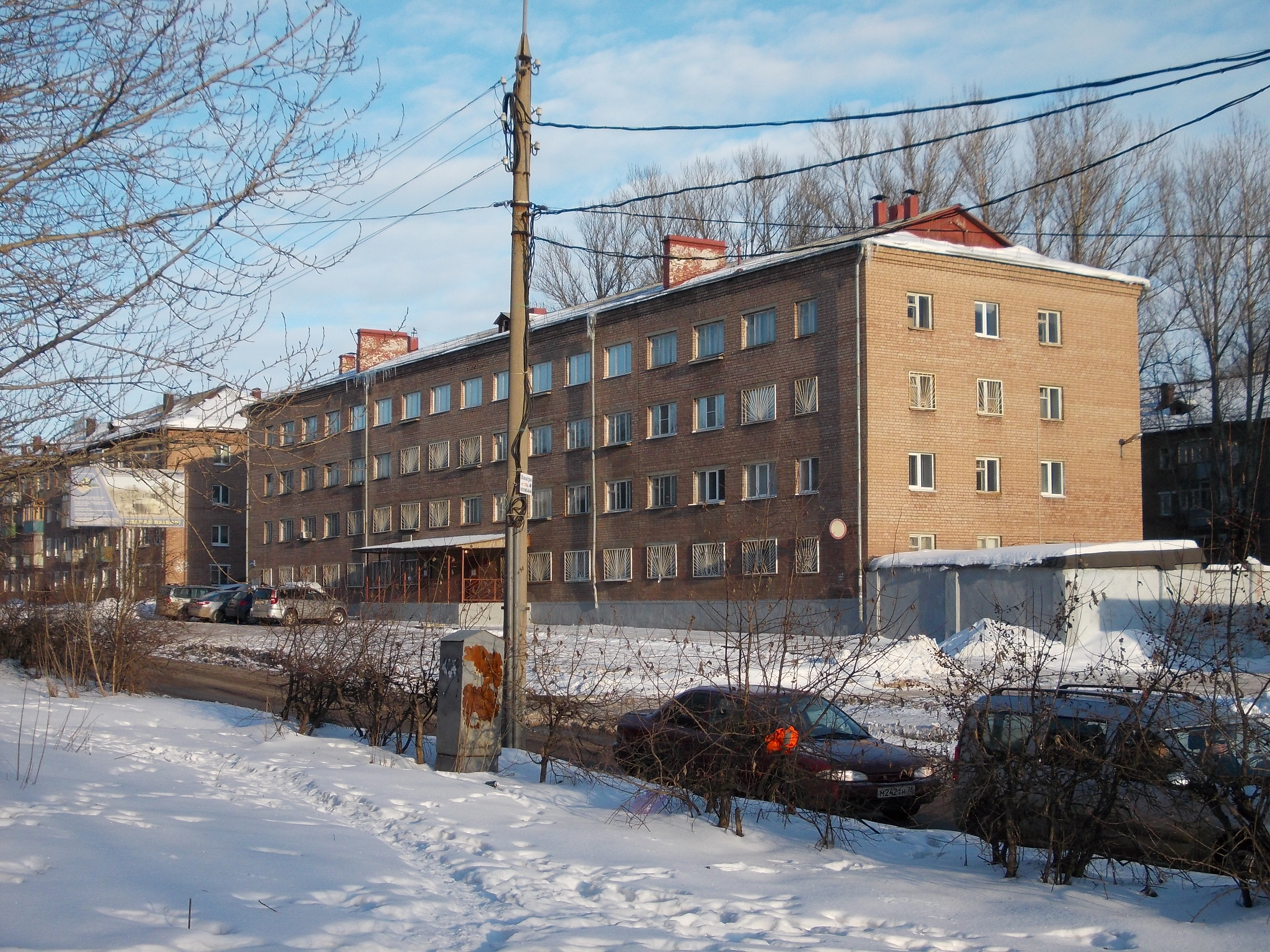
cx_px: 635
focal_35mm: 51
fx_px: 1871
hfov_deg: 37.5
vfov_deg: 28.6
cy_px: 476
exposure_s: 1/500
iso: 80
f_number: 3.6
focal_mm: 7.2
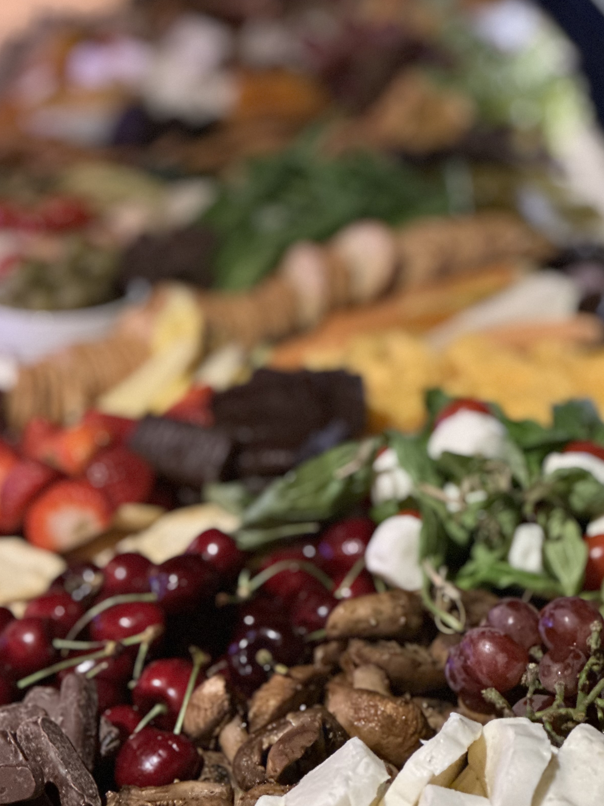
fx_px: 2280
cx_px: 244
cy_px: 458
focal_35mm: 98
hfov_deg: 15.1
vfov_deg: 20.0
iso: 800
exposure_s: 1/15
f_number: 2.8
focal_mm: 9
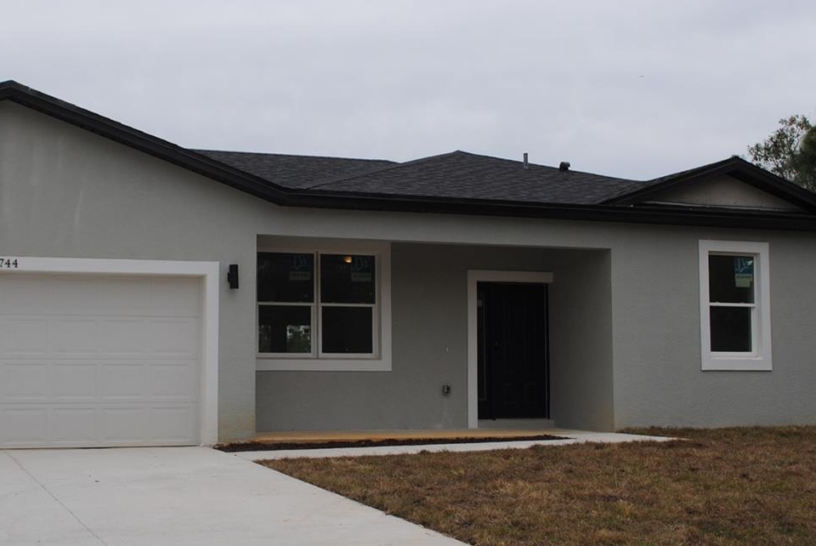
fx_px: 1248
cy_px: 271
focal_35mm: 55
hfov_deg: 36.1
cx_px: 338
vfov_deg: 24.7
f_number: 8
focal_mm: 22
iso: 100
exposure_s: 1/250
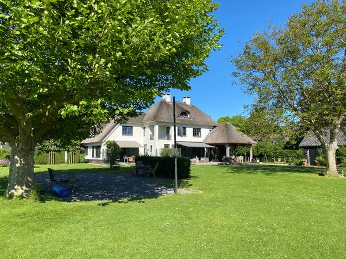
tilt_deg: +4.5
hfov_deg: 67.3
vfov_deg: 53.1
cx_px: 173
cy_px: 130
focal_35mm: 26
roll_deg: +0.2
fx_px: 260
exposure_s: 1/1701
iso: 32
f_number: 1.8
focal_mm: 4.25
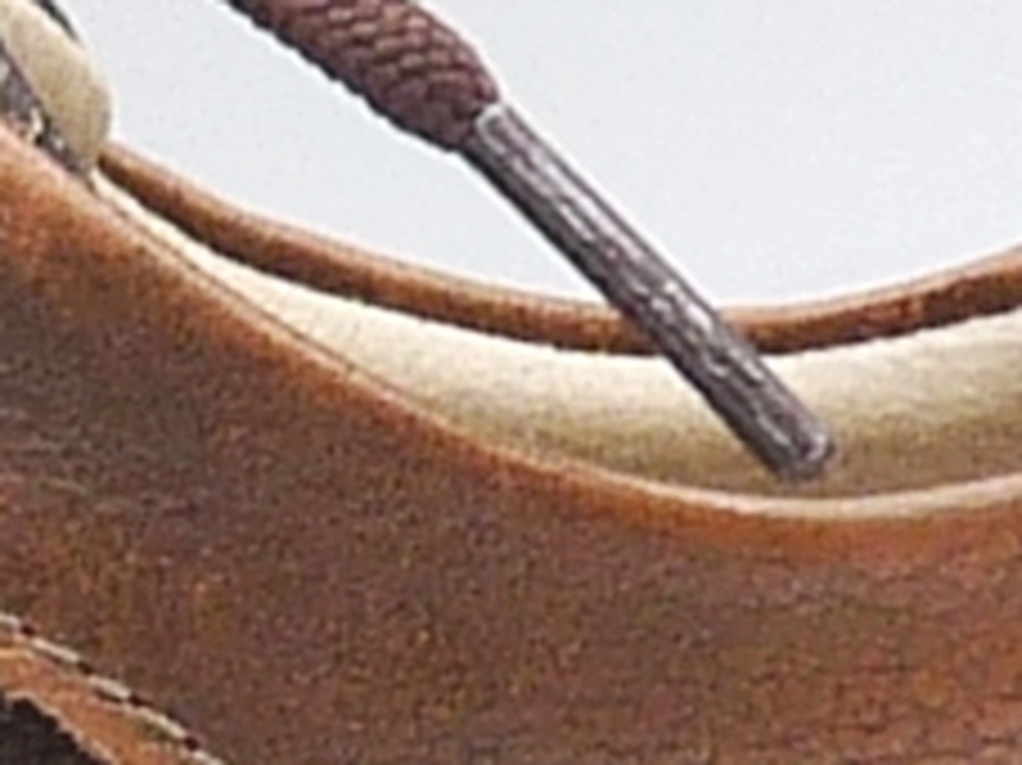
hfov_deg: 5.8
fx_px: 9974
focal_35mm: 338
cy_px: 986
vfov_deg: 4.4
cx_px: -360
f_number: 4
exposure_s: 1/100
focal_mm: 4.8
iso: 100
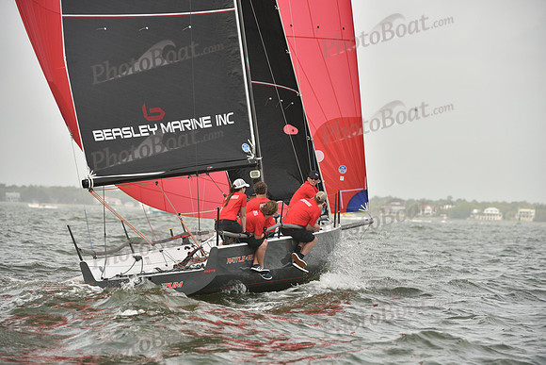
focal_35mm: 200
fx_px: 3034
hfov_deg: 10.3
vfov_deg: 6.9
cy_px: 182
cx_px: 273
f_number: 5
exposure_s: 1/1250
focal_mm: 200
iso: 320
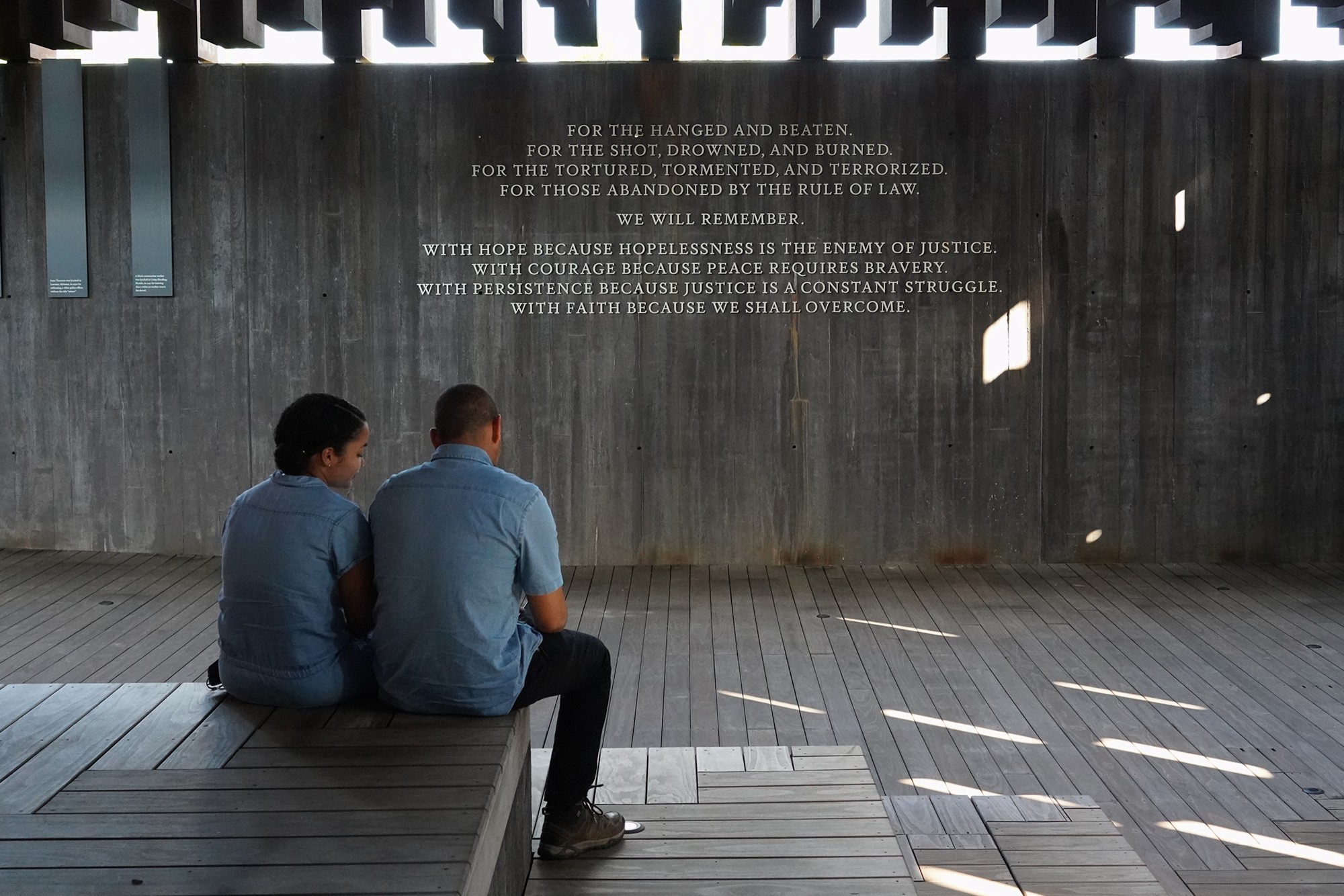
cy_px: 448
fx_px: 1195
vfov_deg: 41.1
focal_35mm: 32
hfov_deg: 58.7
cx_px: 672
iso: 6400
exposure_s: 1/100
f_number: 6.3
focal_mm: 32
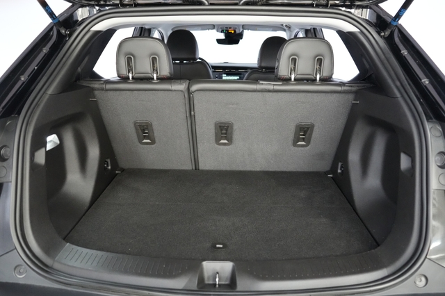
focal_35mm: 24
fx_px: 297
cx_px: 222
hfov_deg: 73.8
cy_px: 148
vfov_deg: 53.1
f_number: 2.8
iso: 10000
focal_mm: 24
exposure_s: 1/160
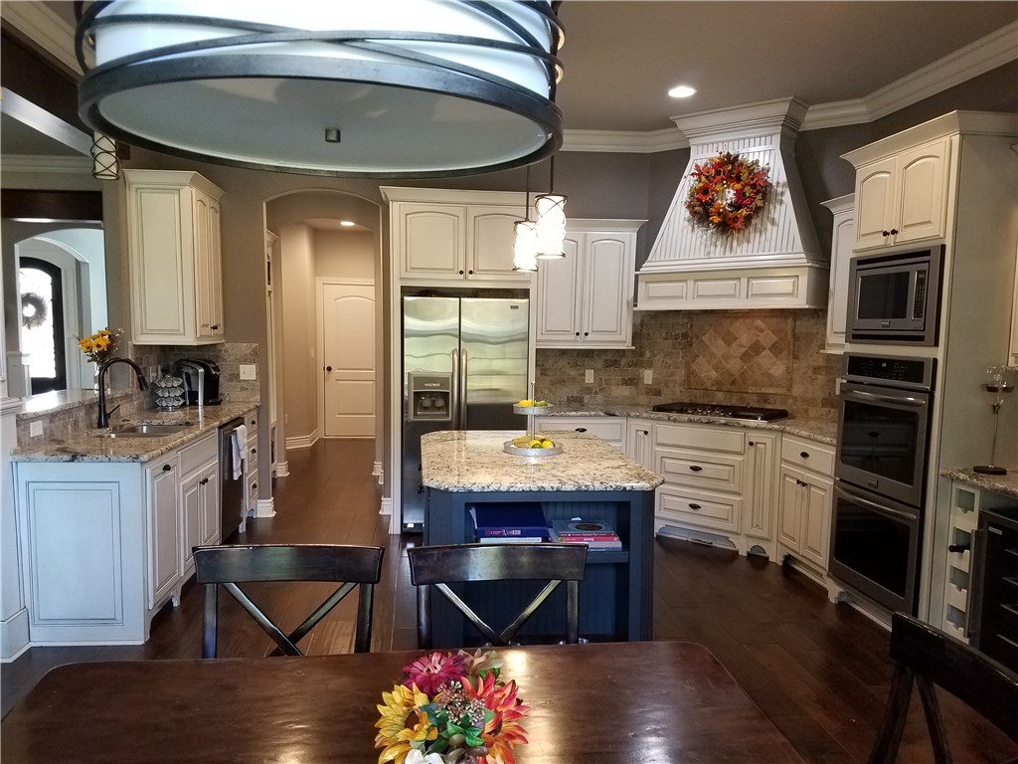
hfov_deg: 67.3
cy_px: 382
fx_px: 765
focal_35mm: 26
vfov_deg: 53.1
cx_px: 509
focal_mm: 4.2
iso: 160
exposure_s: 1/40
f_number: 1.7
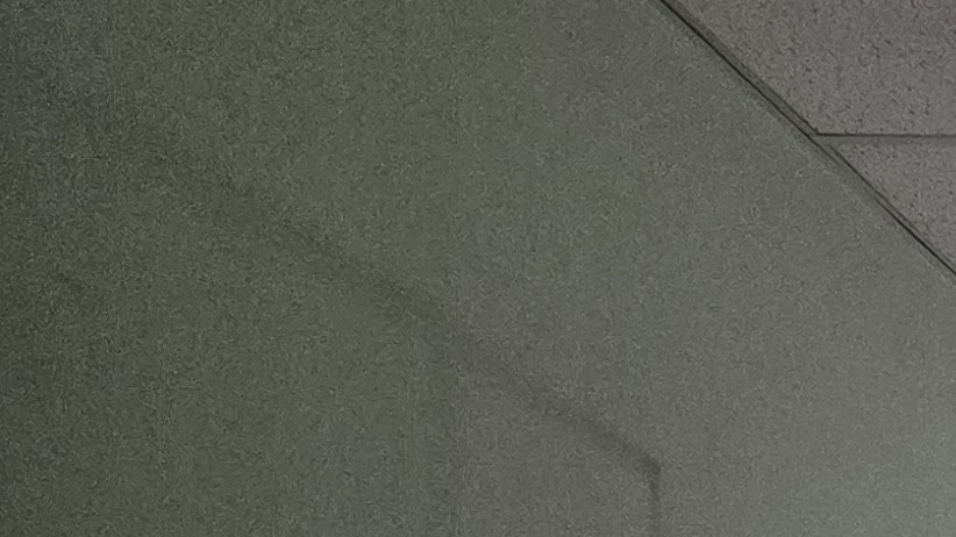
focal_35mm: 122
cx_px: 2313
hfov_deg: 13.1
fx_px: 3092
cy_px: 1556
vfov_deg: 8.5
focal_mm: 5.4
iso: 125
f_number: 1.8
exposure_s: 1/180
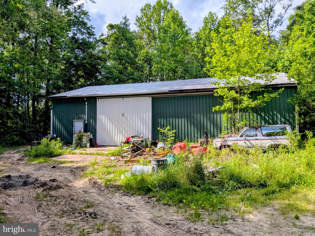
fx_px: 218
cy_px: 118
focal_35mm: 24
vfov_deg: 56.8
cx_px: 158
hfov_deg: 71.6
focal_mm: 4.53
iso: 29
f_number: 1.7
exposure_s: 1/1754
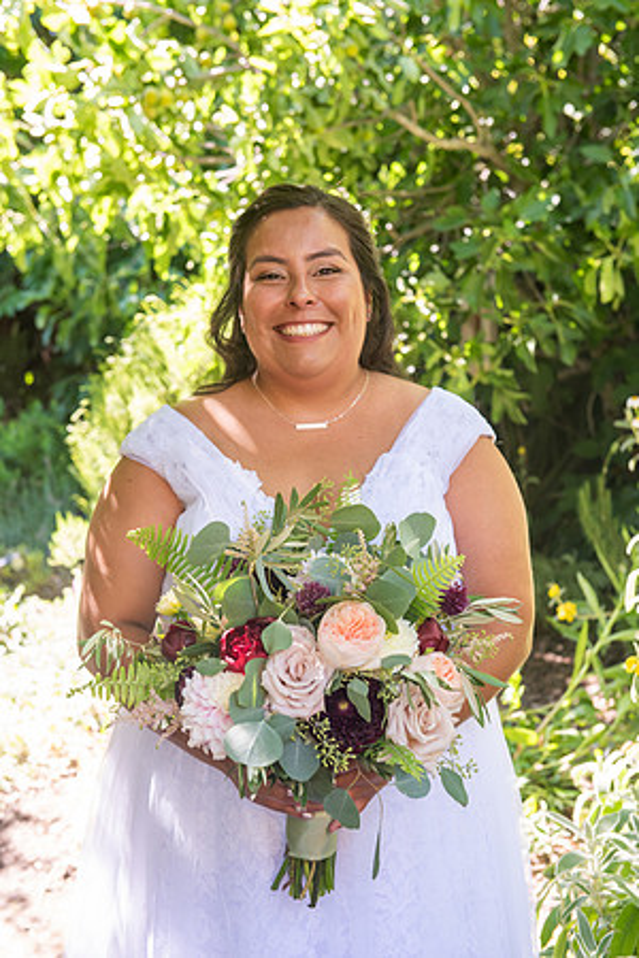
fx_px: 1544
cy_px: 479
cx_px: 320
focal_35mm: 58
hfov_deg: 23.4
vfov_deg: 34.5
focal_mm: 58
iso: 640
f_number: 5
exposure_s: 1/125
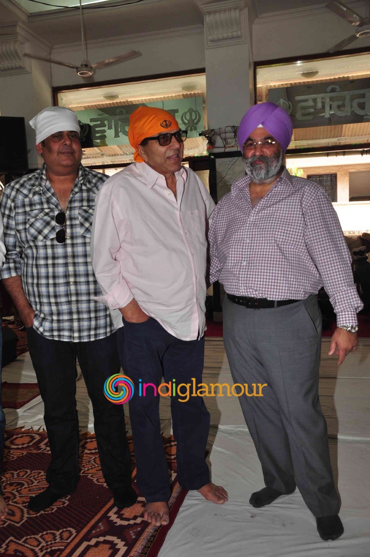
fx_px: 510
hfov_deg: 39.9
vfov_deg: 57.3
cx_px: 185
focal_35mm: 33
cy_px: 278
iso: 400
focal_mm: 22
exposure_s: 1/160
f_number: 6.3
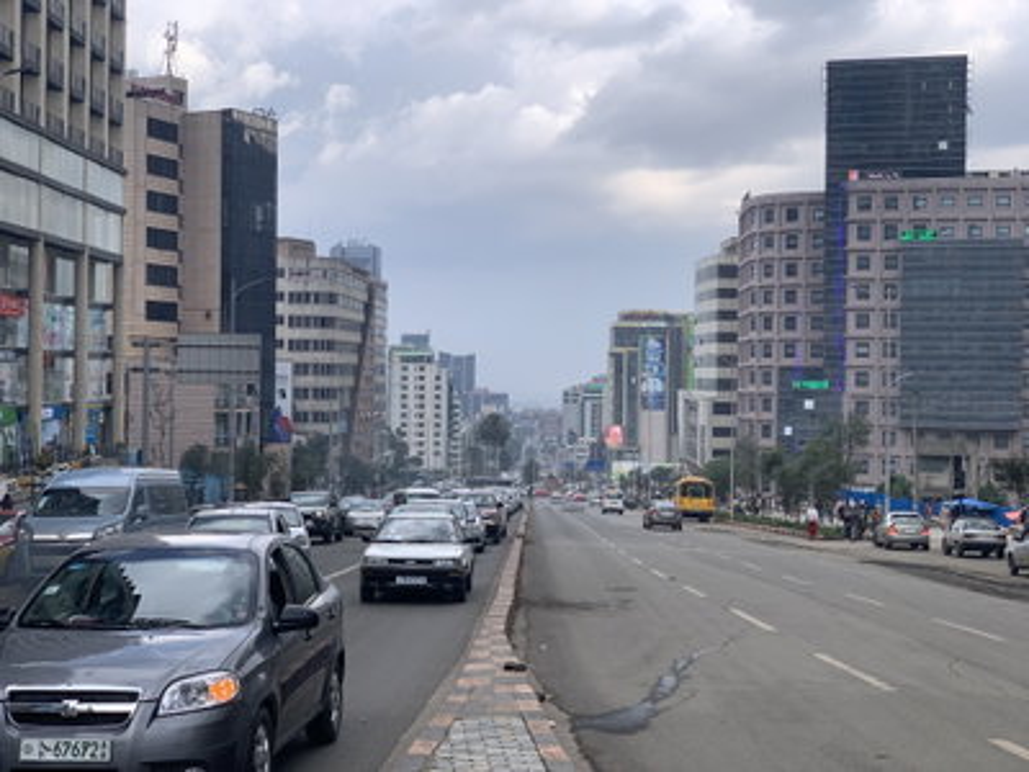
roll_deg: -1.2
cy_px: 386
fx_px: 1546
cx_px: 514
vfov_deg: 28.0
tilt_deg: +0.2
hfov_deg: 36.8
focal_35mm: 52
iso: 16
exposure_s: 1/461
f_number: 2.4
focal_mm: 6
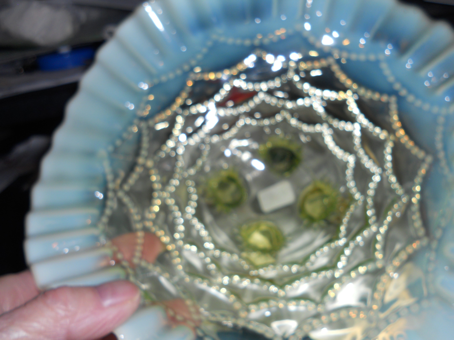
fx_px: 420
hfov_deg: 56.8
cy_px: 170
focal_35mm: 32
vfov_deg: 44.2
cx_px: 227
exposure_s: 1/25
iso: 80
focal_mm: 5.8
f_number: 8.8
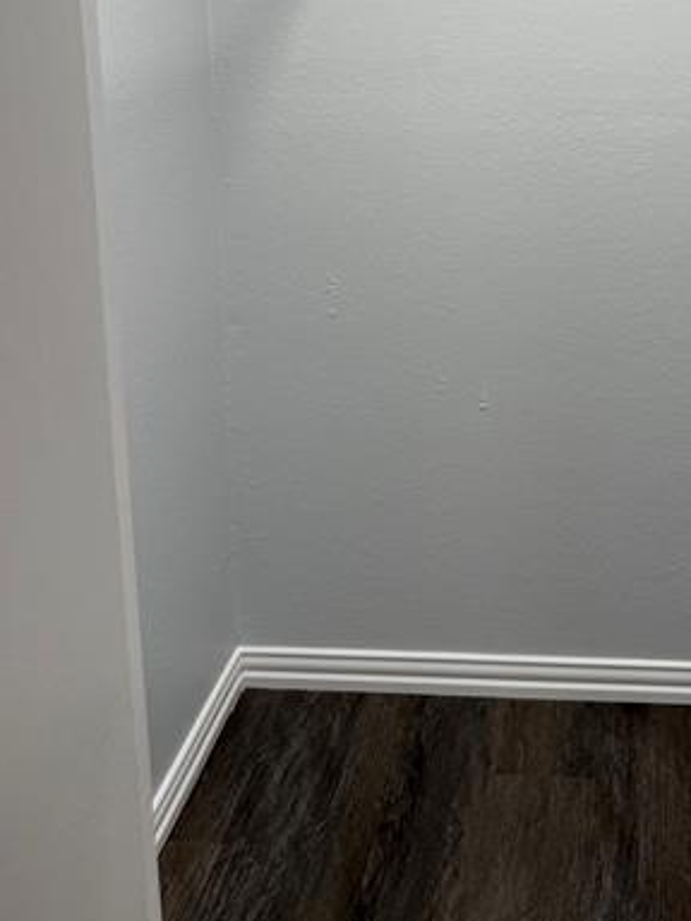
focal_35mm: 48
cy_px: 132
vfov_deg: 37.6
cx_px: 576
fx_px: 1278
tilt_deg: -11.3
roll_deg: +0.3
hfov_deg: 29.4
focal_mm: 6.76
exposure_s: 1/120
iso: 125
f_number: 1.78
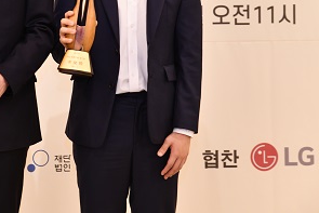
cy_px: 3
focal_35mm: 136
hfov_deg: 15.0
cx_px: 51
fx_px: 1206
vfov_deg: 10.0
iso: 1250
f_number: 3.5
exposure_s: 1/80
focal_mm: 68
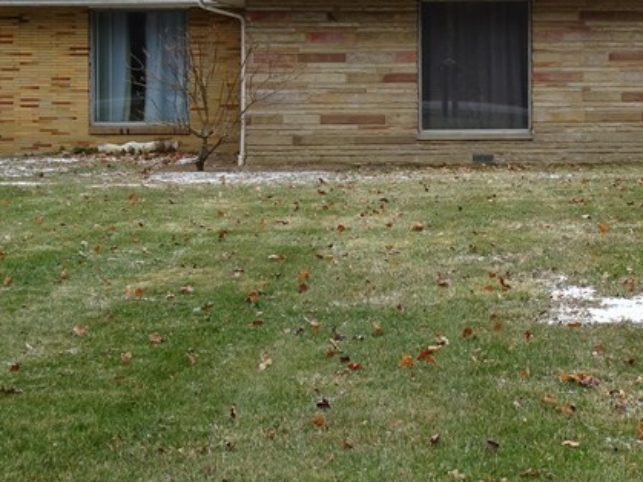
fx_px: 1634
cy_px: 77
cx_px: 539
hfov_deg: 21.9
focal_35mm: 88
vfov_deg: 16.6
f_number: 4
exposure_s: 1/80
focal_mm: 6.17
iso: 80
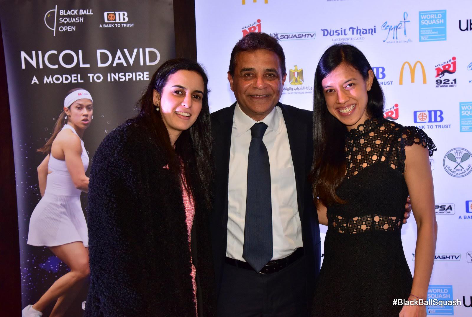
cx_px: 236
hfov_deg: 42.7
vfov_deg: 29.4
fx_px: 604
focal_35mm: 46
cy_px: 158
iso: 2500
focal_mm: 46
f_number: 9
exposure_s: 1/60
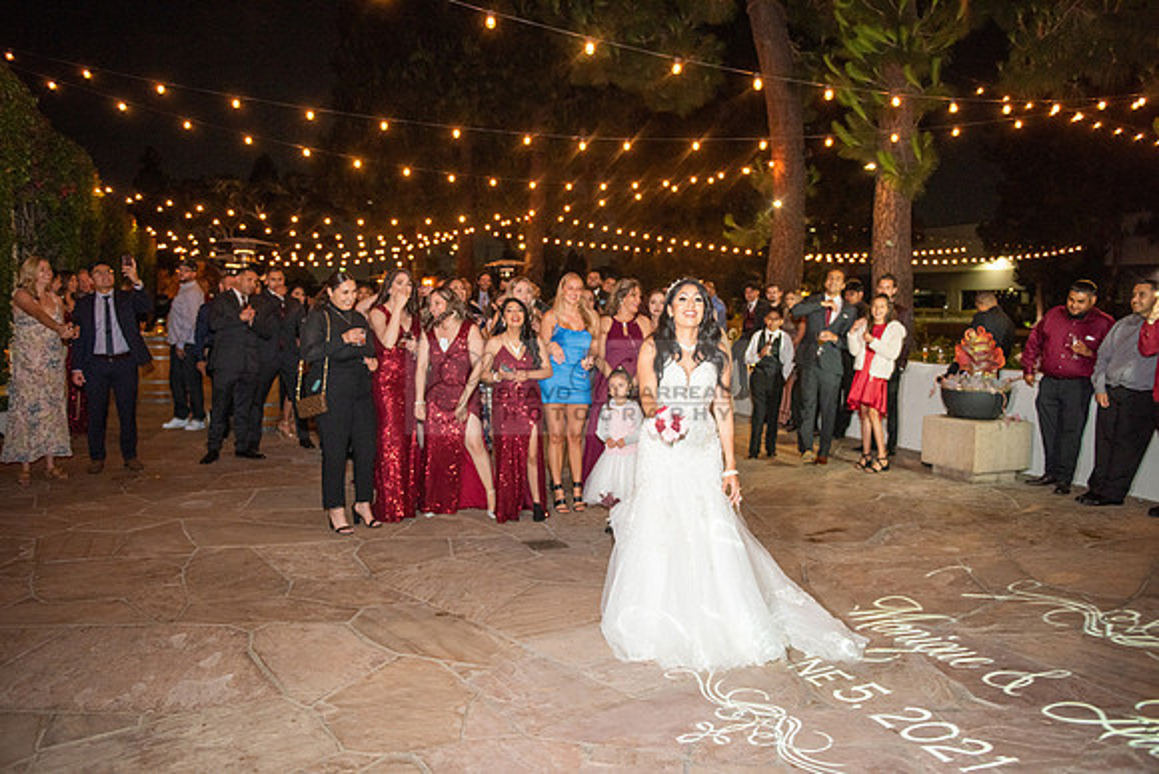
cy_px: 387
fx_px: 902
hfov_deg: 65.5
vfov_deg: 46.4
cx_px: 580
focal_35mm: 28
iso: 1250
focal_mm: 28
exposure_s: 1/125
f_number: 2.8
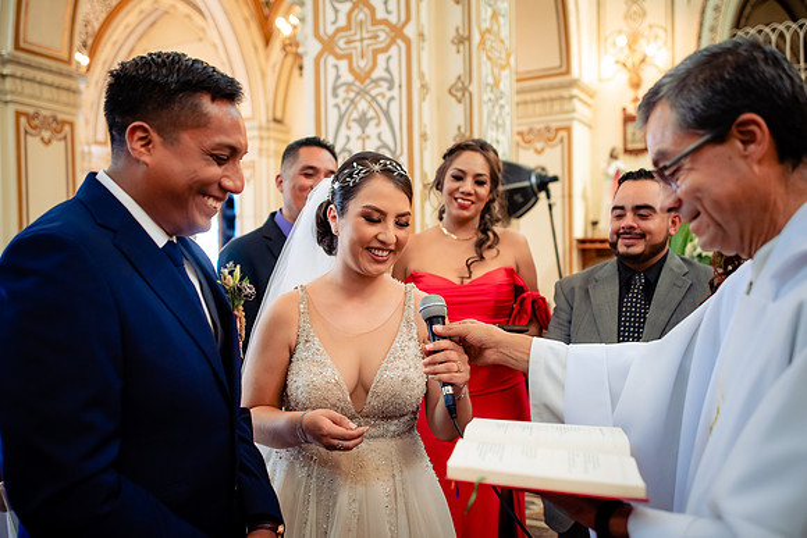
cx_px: 404
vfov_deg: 37.9
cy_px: 269
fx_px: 785
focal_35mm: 35
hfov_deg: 54.4
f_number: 2.8
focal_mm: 35
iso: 1250
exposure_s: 1/100
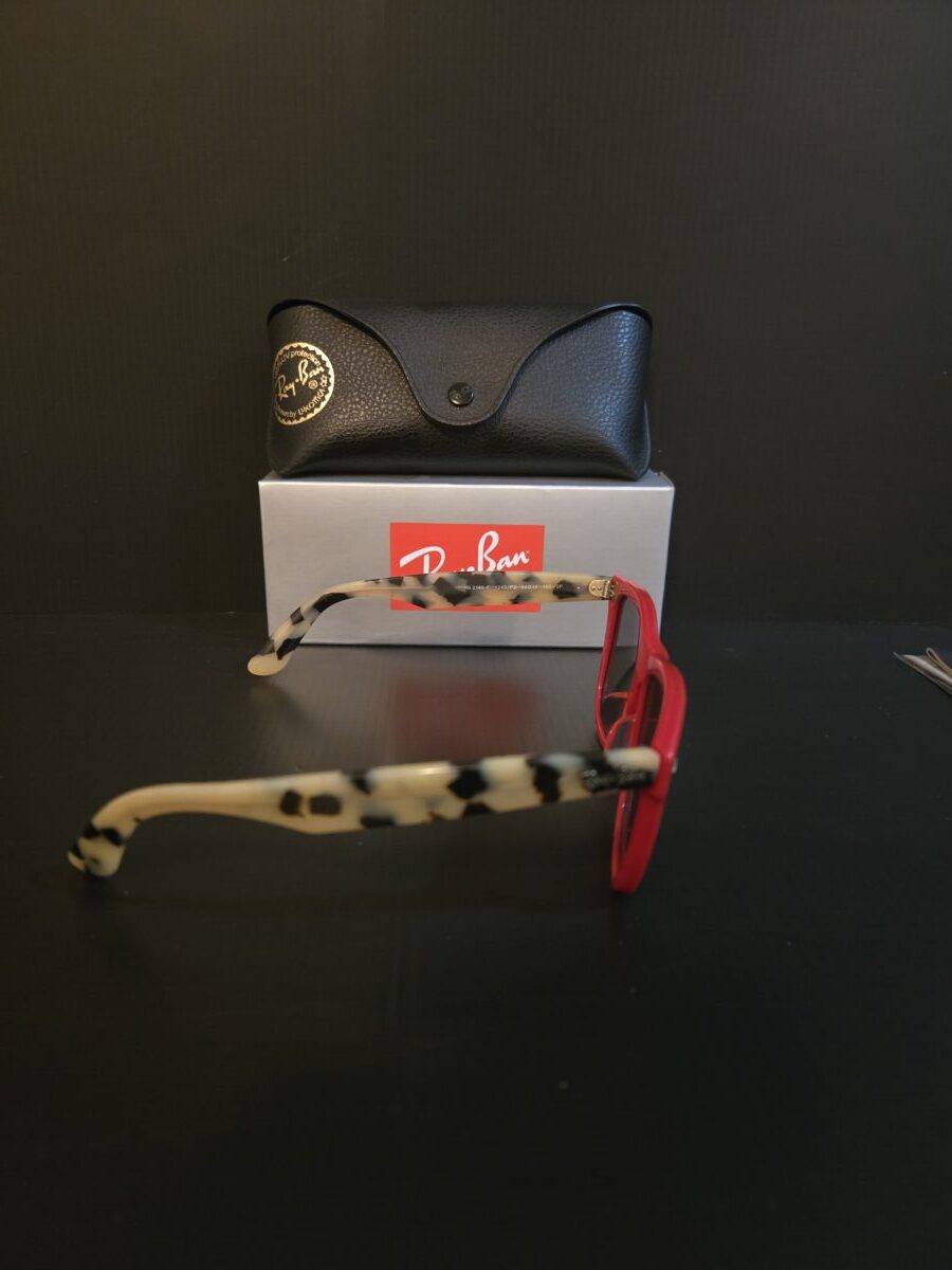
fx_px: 843
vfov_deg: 73.9
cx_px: 476
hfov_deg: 58.9
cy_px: 635
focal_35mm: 23
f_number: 1.8
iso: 1250
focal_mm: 5.4
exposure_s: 1/17.2
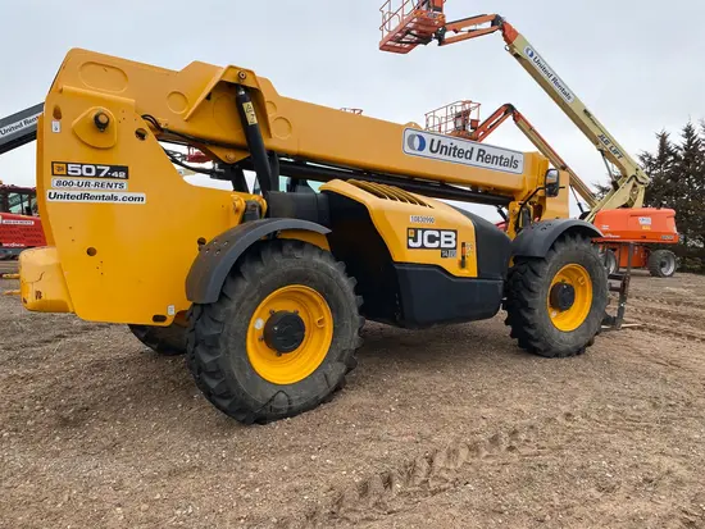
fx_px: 530
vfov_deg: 53.1
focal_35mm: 26
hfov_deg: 67.3
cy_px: 264
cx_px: 352
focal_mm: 4.25
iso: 32
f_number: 1.8
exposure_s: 1/262
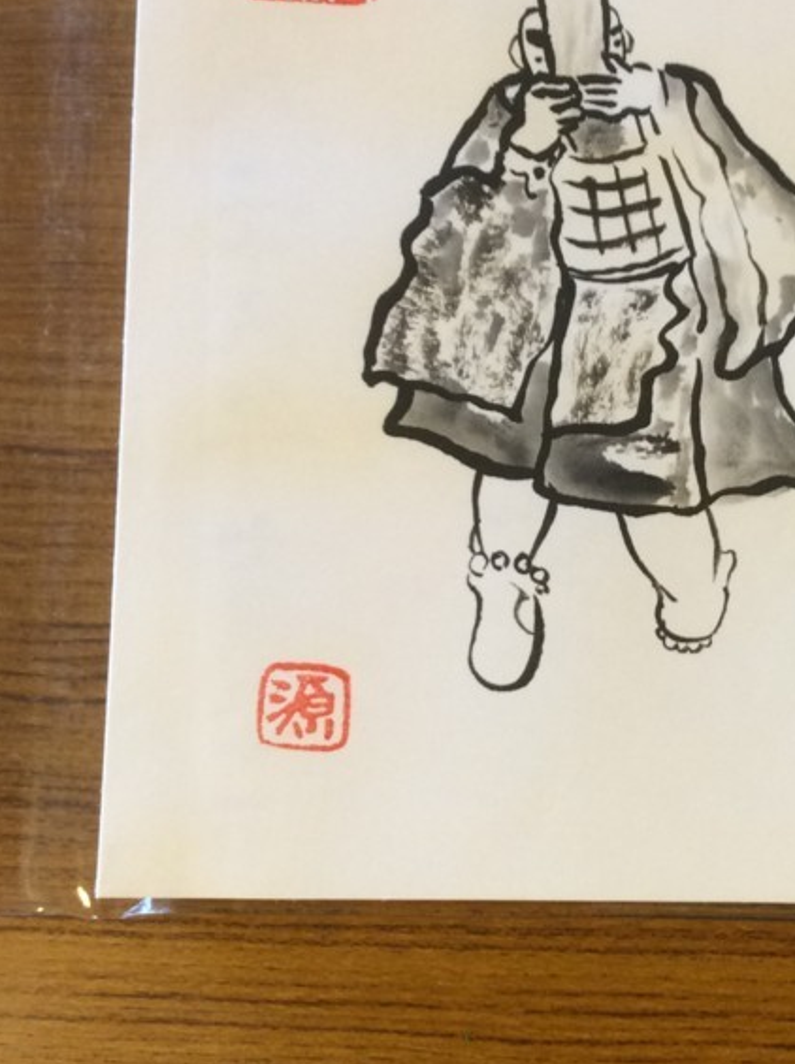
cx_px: 649
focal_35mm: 58
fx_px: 1781
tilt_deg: -79.6
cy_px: 533
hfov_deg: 24.7
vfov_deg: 33.3
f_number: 2.4
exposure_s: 1/24
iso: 80
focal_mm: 3.3
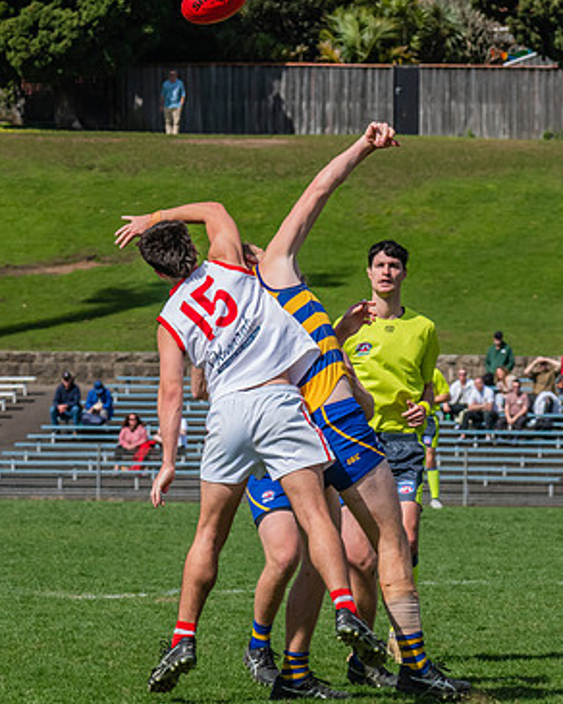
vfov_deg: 5.1
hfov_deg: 4.0
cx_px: 213
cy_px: 375
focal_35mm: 383
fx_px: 7977
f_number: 10
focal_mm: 180
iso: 800
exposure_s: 1/1600
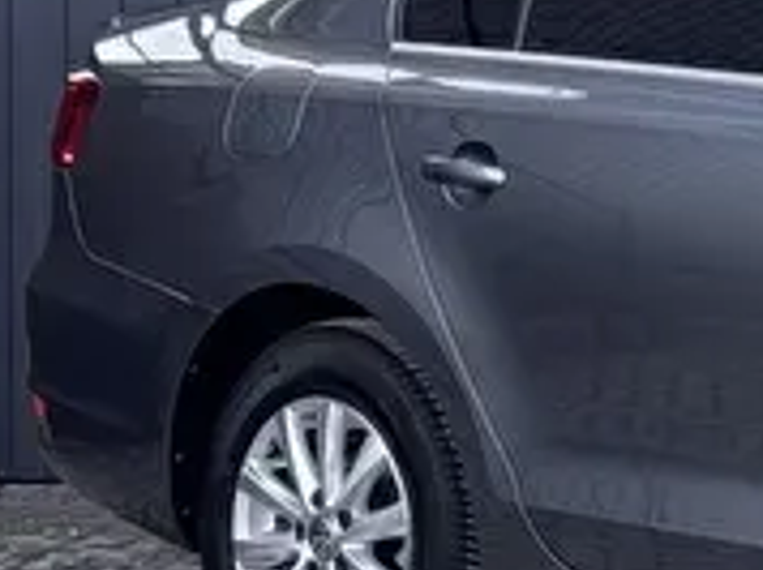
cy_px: 330
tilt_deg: -2.8
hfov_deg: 8.7
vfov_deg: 6.9
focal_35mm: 216
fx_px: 4755
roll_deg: -0.7
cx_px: 1513
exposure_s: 1/202
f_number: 1.78
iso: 64
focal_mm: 6.76
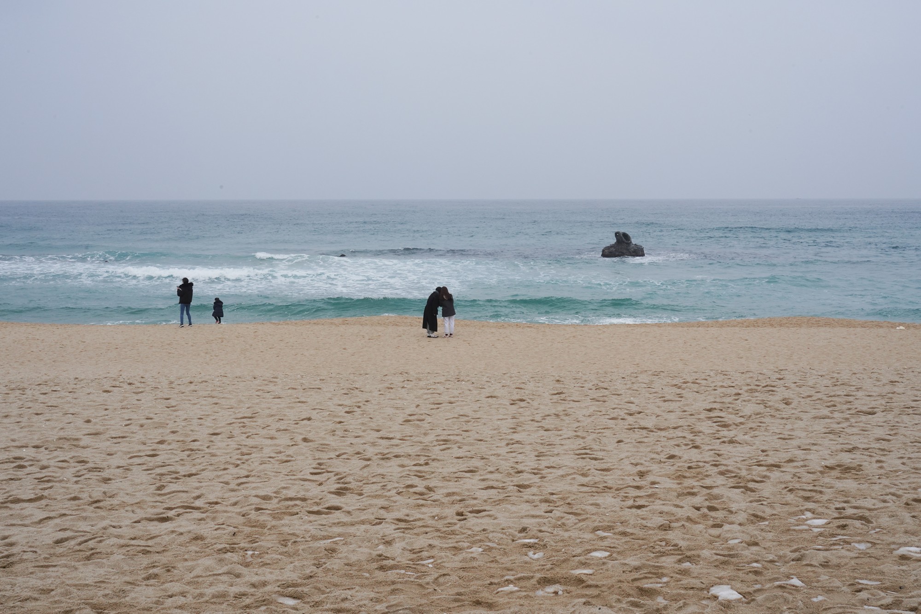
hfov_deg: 44.5
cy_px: 307
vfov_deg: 30.5
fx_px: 1126
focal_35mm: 44
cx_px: 460
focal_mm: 44
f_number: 22
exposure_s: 1/100
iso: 800
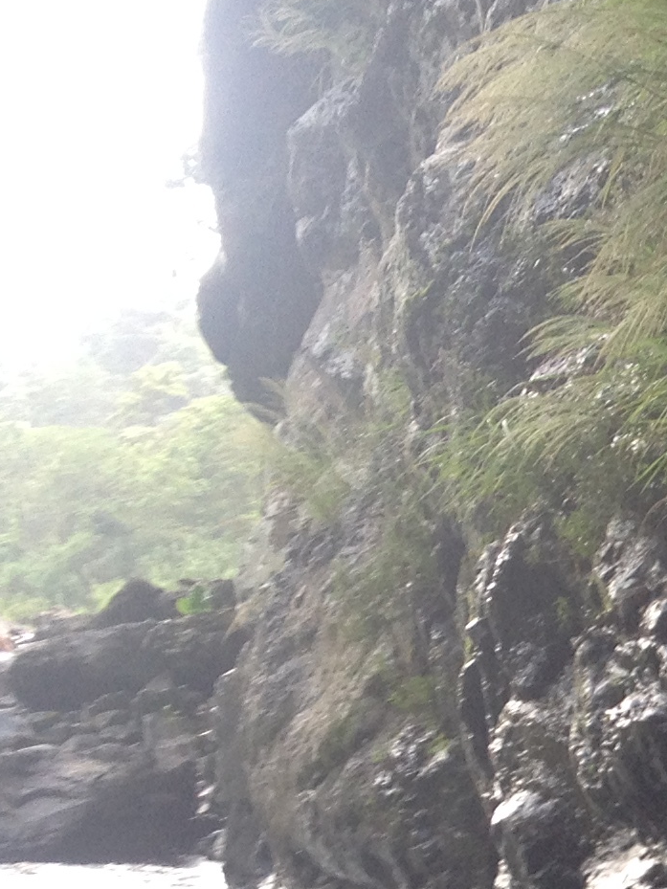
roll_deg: -1.4
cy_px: 935
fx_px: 3159
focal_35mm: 123
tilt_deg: -8.1
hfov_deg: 11.2
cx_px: 1204
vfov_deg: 15.7
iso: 50
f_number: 2.4
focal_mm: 4.28
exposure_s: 1/120
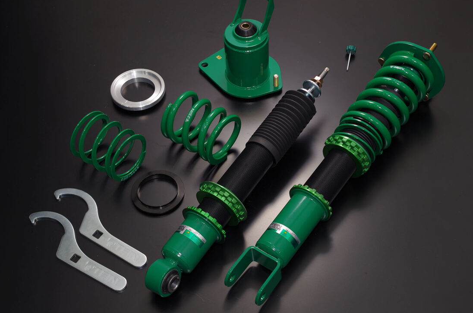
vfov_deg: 24.9
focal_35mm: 54
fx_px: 708
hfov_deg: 36.9
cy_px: 142
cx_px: 250
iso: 100
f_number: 6.3
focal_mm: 32.5
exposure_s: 1/30
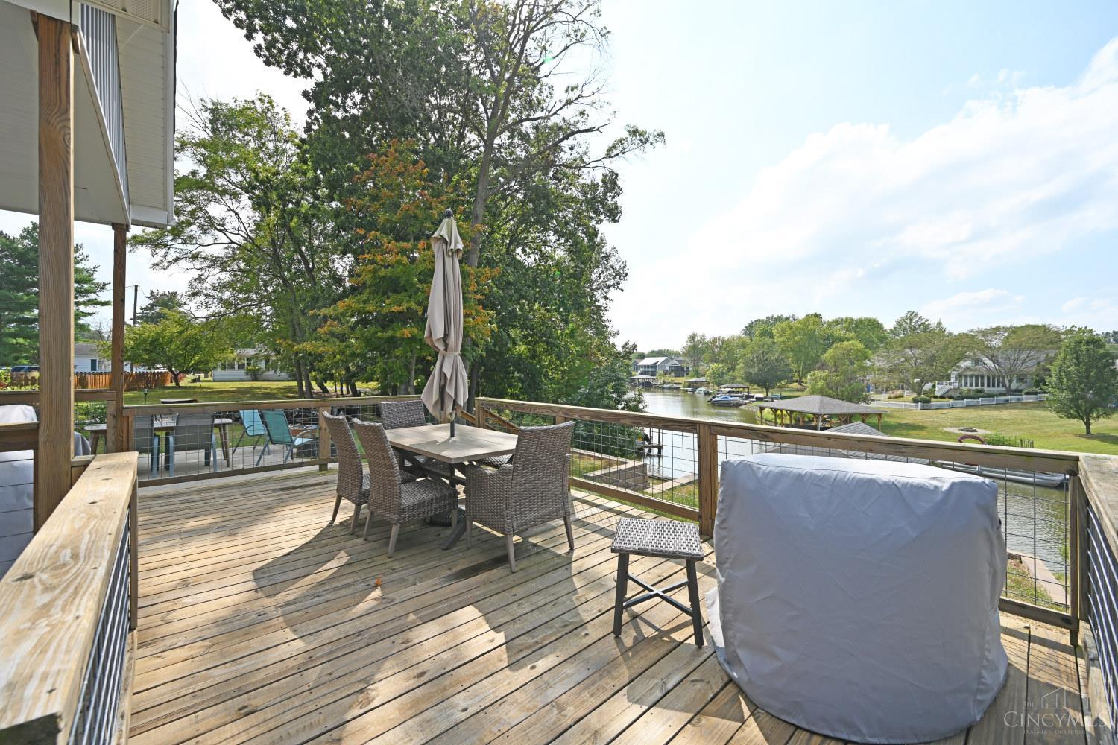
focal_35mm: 14
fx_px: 435
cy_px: 372
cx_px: 559
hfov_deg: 104.3
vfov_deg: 81.2
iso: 100
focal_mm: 14
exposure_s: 1/400
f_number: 7.1
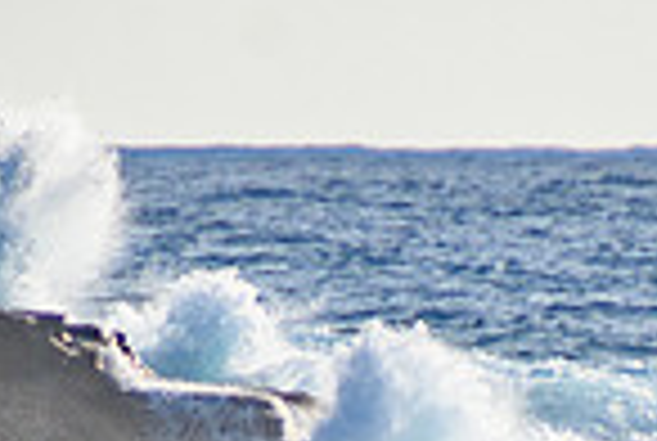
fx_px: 43487
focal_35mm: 2378
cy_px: 641
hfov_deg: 0.9
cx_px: 500
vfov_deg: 0.6
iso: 280
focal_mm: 400
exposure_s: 1/2000
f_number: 5.6
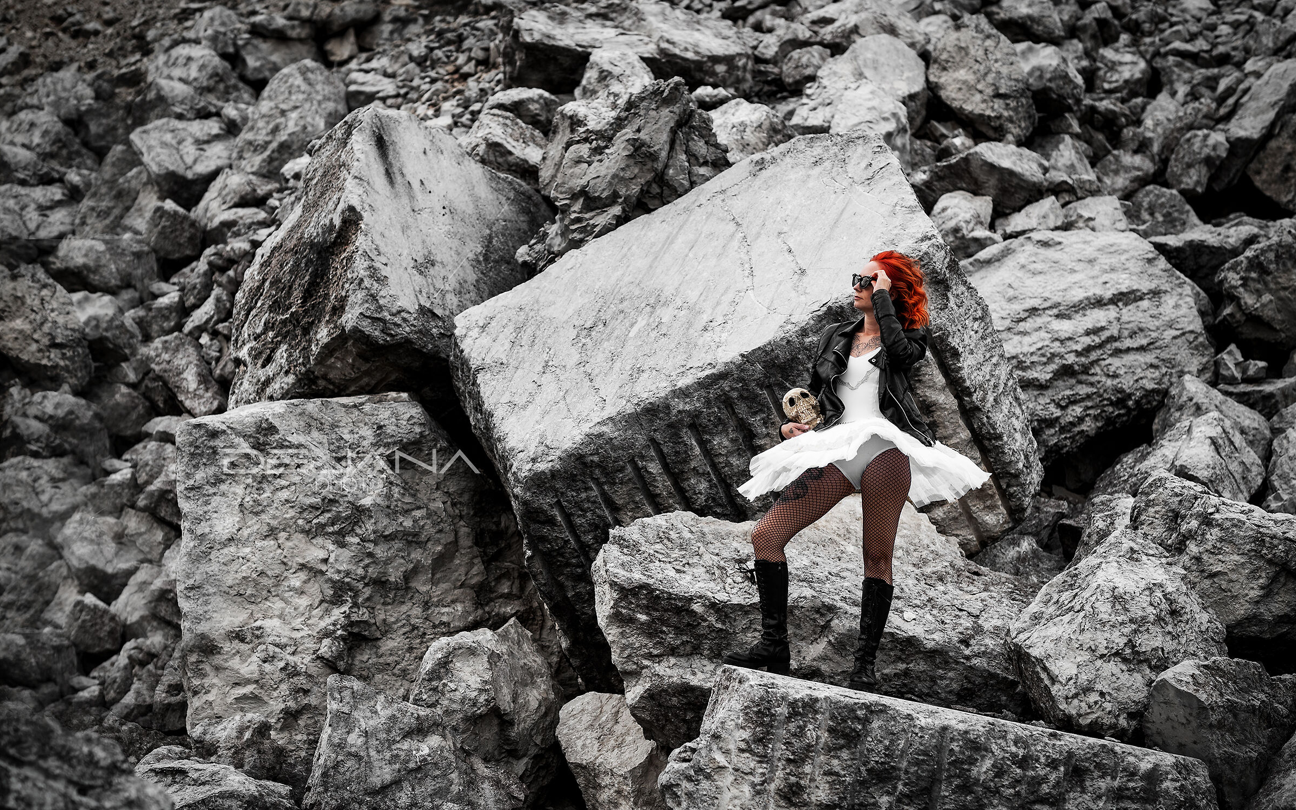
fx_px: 3073
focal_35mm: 87
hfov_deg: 23.8
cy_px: 423
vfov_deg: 15.0
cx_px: 650
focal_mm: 85
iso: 100
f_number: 2.2
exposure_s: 1/1600
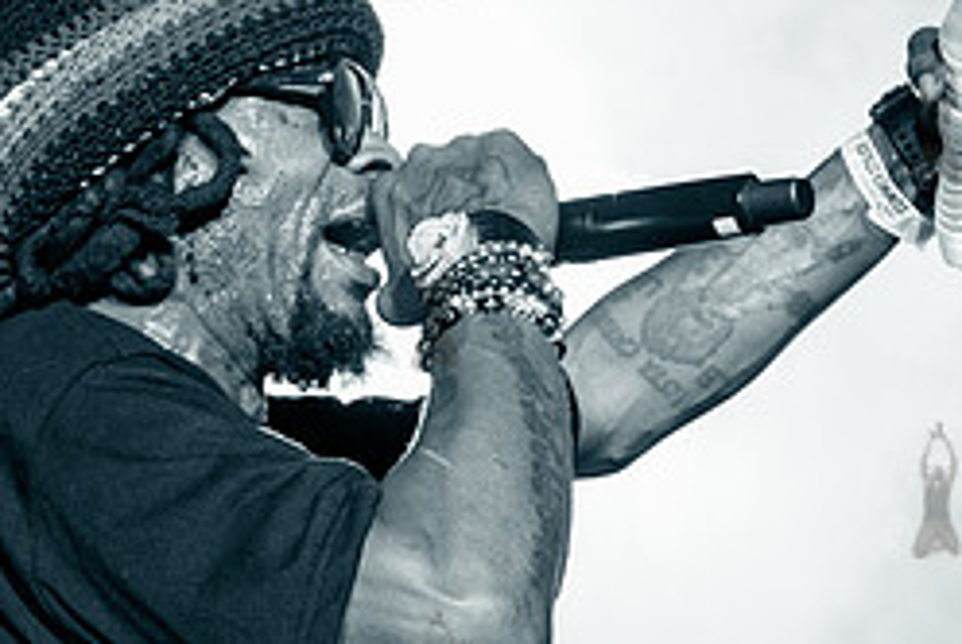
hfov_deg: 9.3
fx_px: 5886
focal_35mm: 220
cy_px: 402
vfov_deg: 6.3
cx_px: 342
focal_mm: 66
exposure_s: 1/400
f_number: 4
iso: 5000
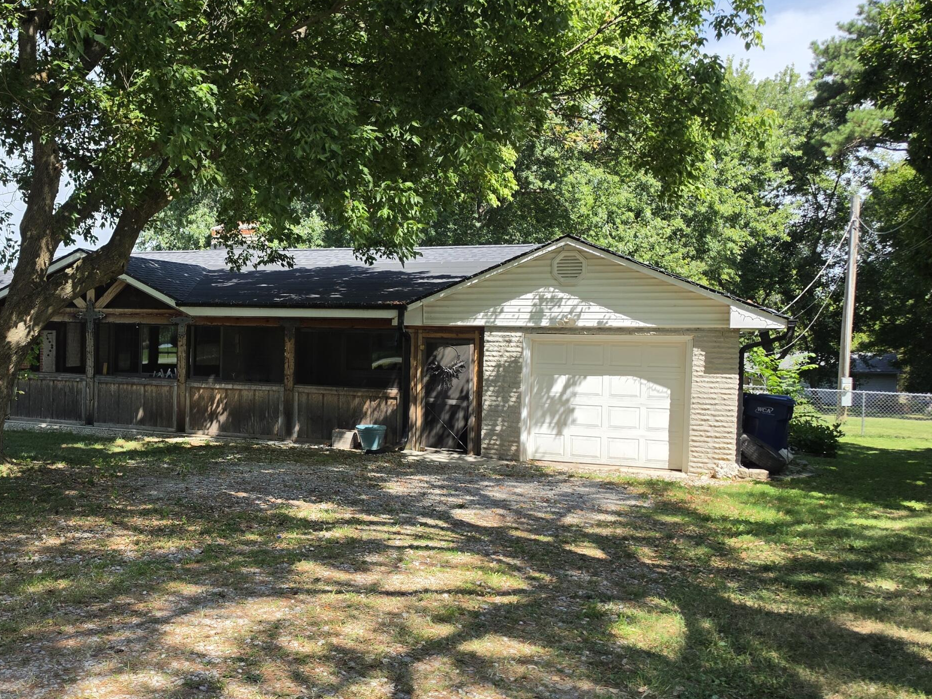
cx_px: 217
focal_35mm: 37
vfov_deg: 38.7
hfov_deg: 48.0
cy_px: 349
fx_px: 996
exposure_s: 1/2752
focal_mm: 6.5
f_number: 1.4
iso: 64
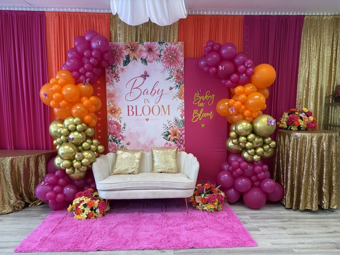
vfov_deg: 53.1
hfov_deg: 67.3
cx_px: 170
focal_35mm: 26
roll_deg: +0.7
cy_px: 128
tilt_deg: -5.0
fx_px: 255
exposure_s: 1/120
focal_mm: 5.96
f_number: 1.6
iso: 80
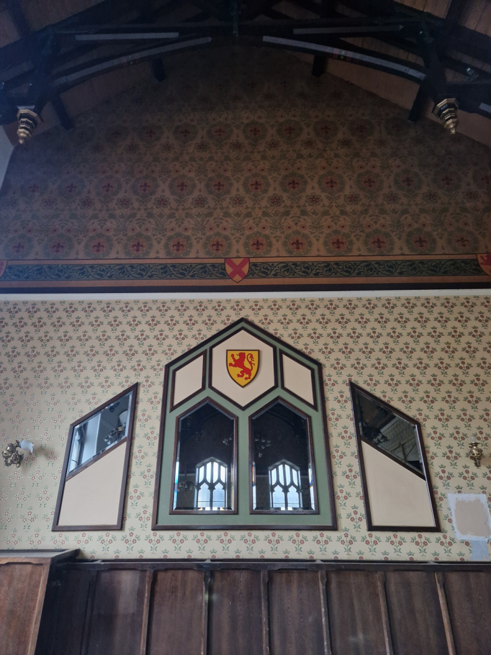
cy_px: 328
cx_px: 246
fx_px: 435
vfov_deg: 73.9
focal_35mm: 23
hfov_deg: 58.9
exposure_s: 1/25
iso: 640
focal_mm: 5.4
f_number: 1.8
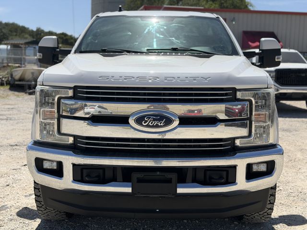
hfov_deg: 39.7
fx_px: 426
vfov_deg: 30.3
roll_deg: -1.5
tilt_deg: -4.8
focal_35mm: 48
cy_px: 115
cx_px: 154
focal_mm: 6.76
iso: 80
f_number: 1.78
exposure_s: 1/7143
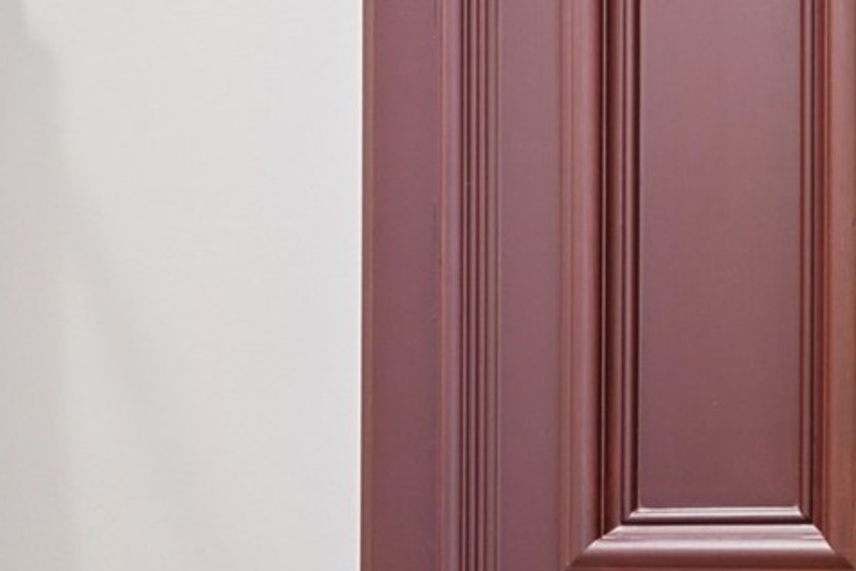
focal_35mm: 64
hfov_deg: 30.7
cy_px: 504
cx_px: 187
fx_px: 1522
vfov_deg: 20.8
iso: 500
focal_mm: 14
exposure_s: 1/4
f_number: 8
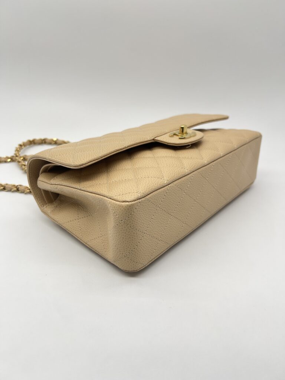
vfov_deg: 67.3
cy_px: 190
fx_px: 285
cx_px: 142
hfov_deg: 53.1
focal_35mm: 26
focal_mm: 5.7
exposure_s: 1/139
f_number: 1.5
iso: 32
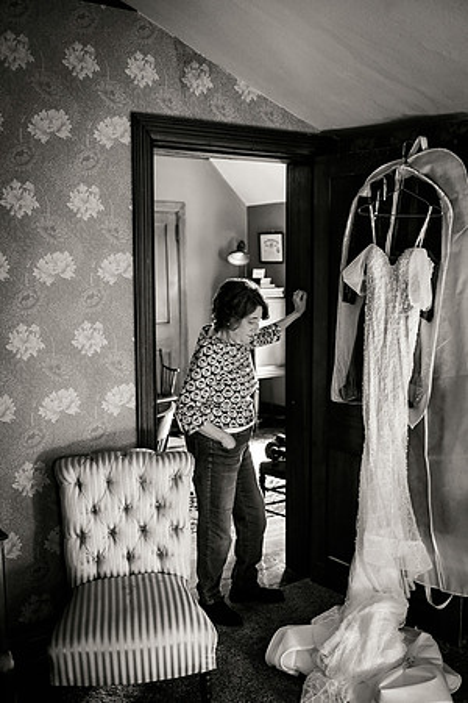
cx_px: 234
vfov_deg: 50.7
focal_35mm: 38
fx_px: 741
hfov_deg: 35.1
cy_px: 352
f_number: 2.8
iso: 2000
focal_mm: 38
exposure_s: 1/160
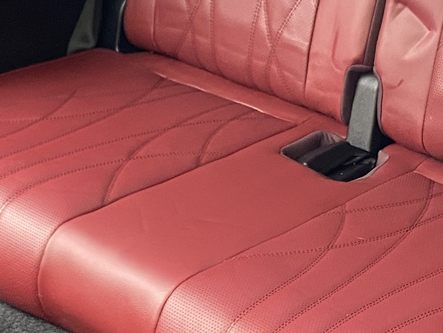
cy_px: 124
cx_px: 360
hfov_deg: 20.4
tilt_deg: -25.9
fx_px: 1216
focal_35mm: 95
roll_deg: -2.6
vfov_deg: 15.6
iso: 320
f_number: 1.8
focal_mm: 4.25
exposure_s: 1/60
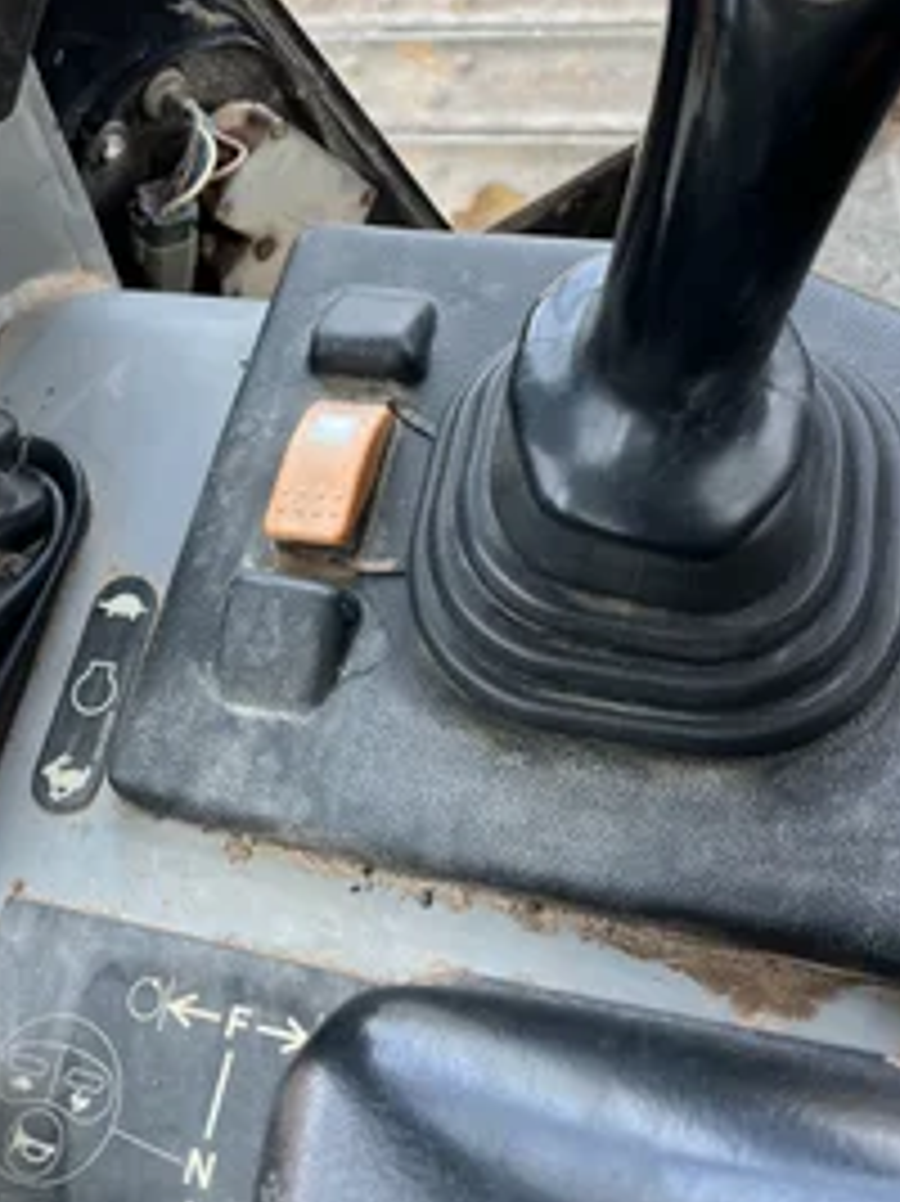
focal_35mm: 39
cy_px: 374
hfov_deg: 36.6
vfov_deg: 46.9
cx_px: 351
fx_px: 1353
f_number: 1.6
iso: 64
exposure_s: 1/122
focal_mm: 5.1
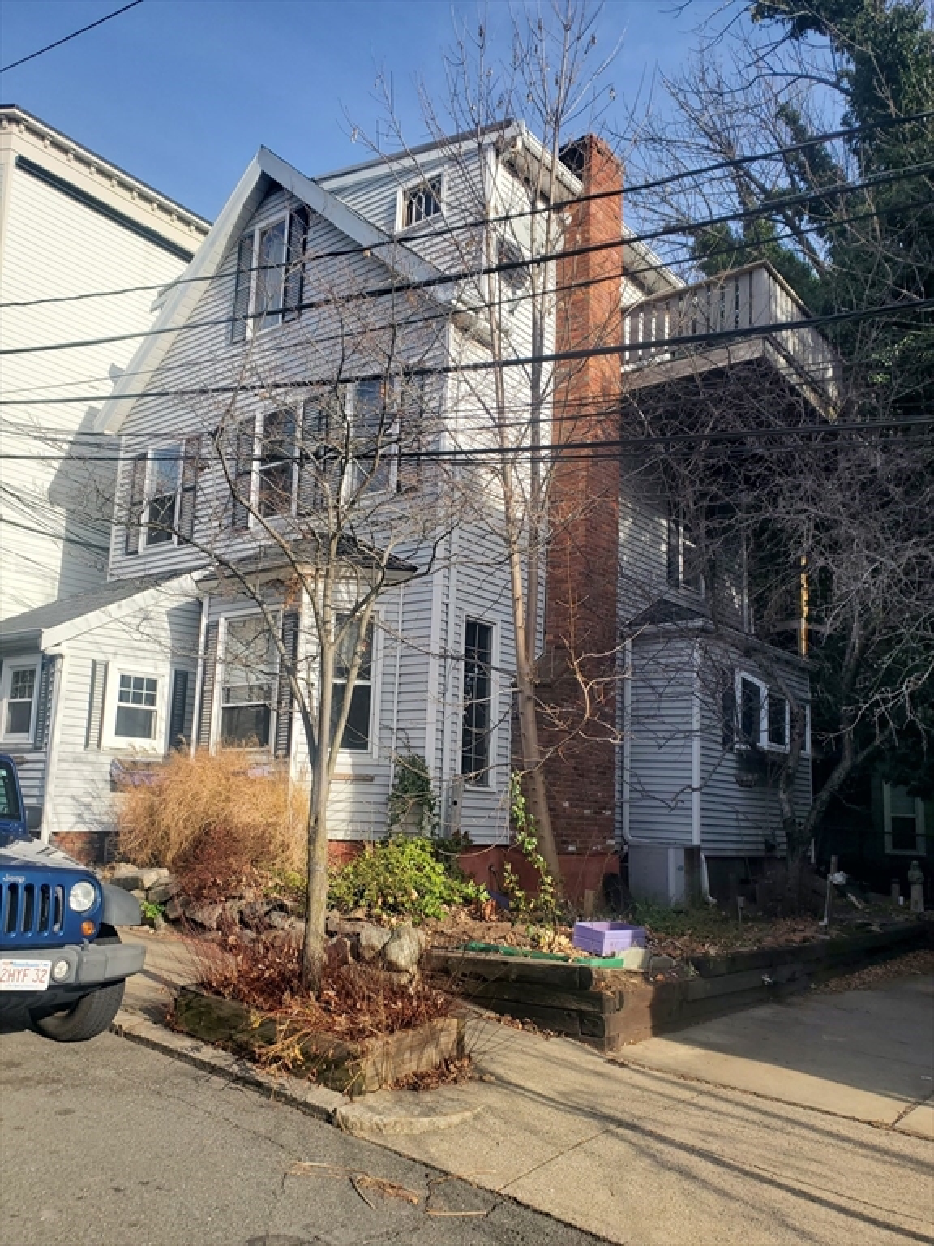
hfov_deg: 53.1
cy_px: 623
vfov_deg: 67.3
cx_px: 467
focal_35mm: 26
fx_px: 935
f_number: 2.4
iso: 50
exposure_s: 1/1343
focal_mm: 4.3
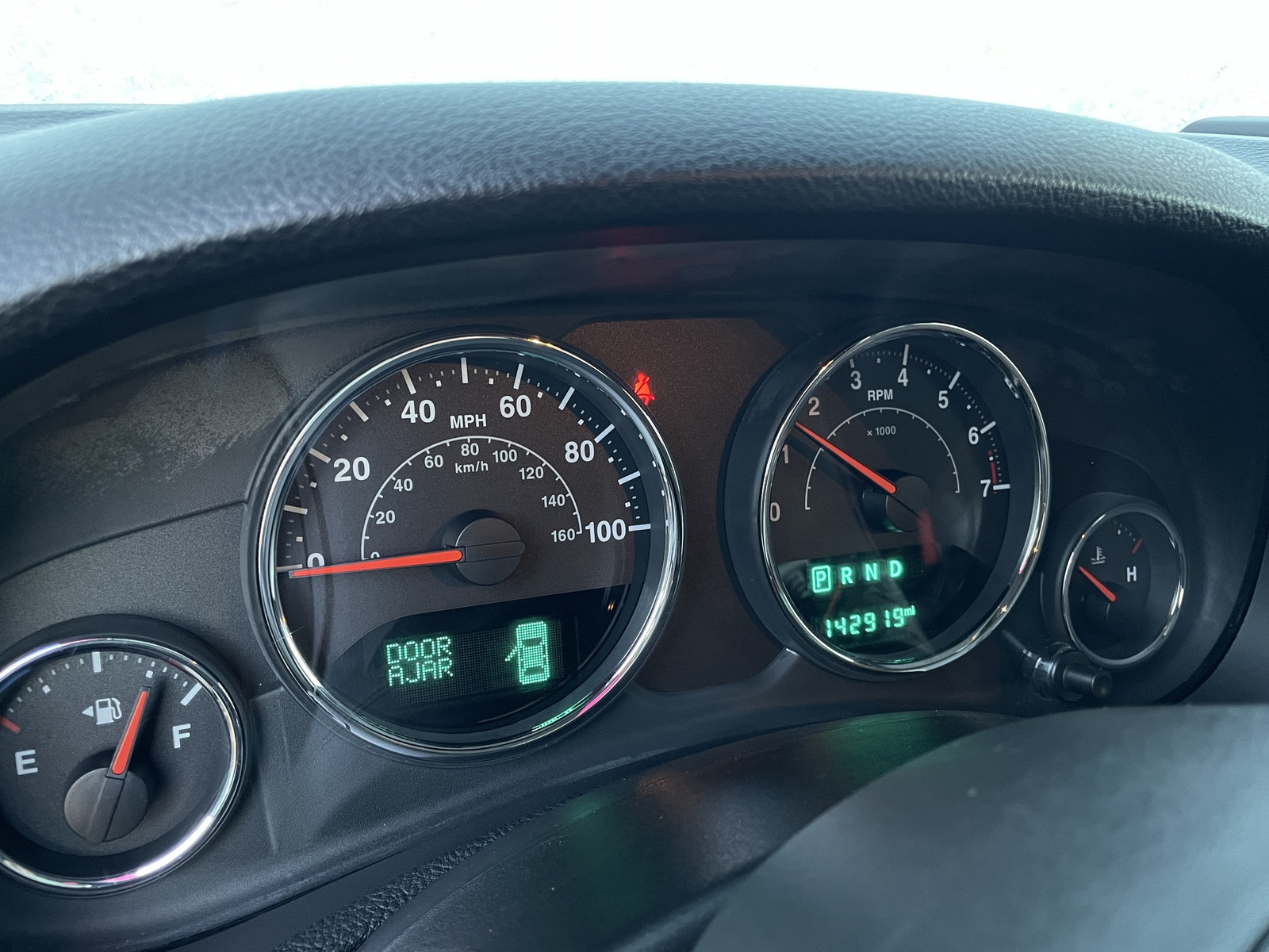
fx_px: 953
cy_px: 476
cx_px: 634
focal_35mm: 26
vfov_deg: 53.1
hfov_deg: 67.3
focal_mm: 4.2
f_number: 1.6
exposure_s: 1/60
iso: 400
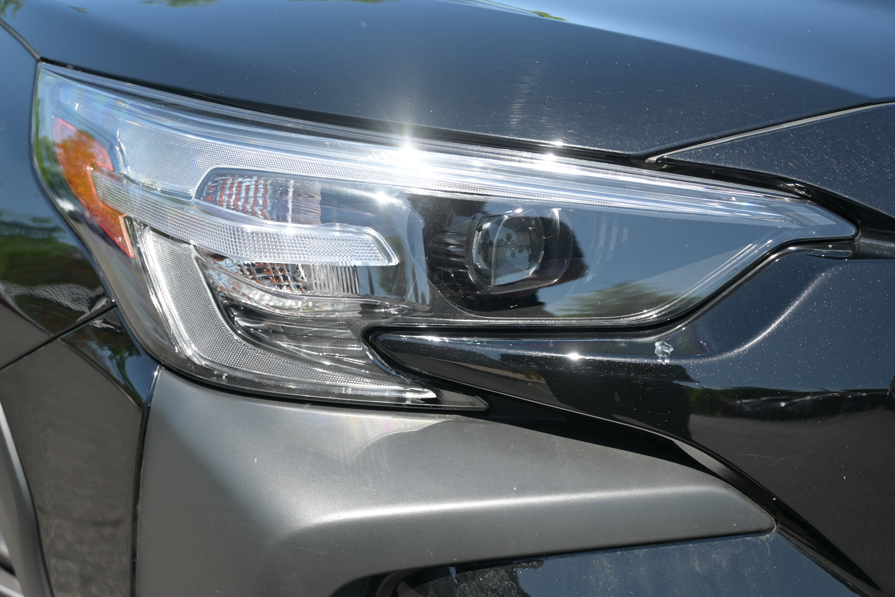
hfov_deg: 52.2
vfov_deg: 36.2
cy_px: 298
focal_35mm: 37
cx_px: 448
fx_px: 914
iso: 200
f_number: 4.2
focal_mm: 24.5
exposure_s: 1/800
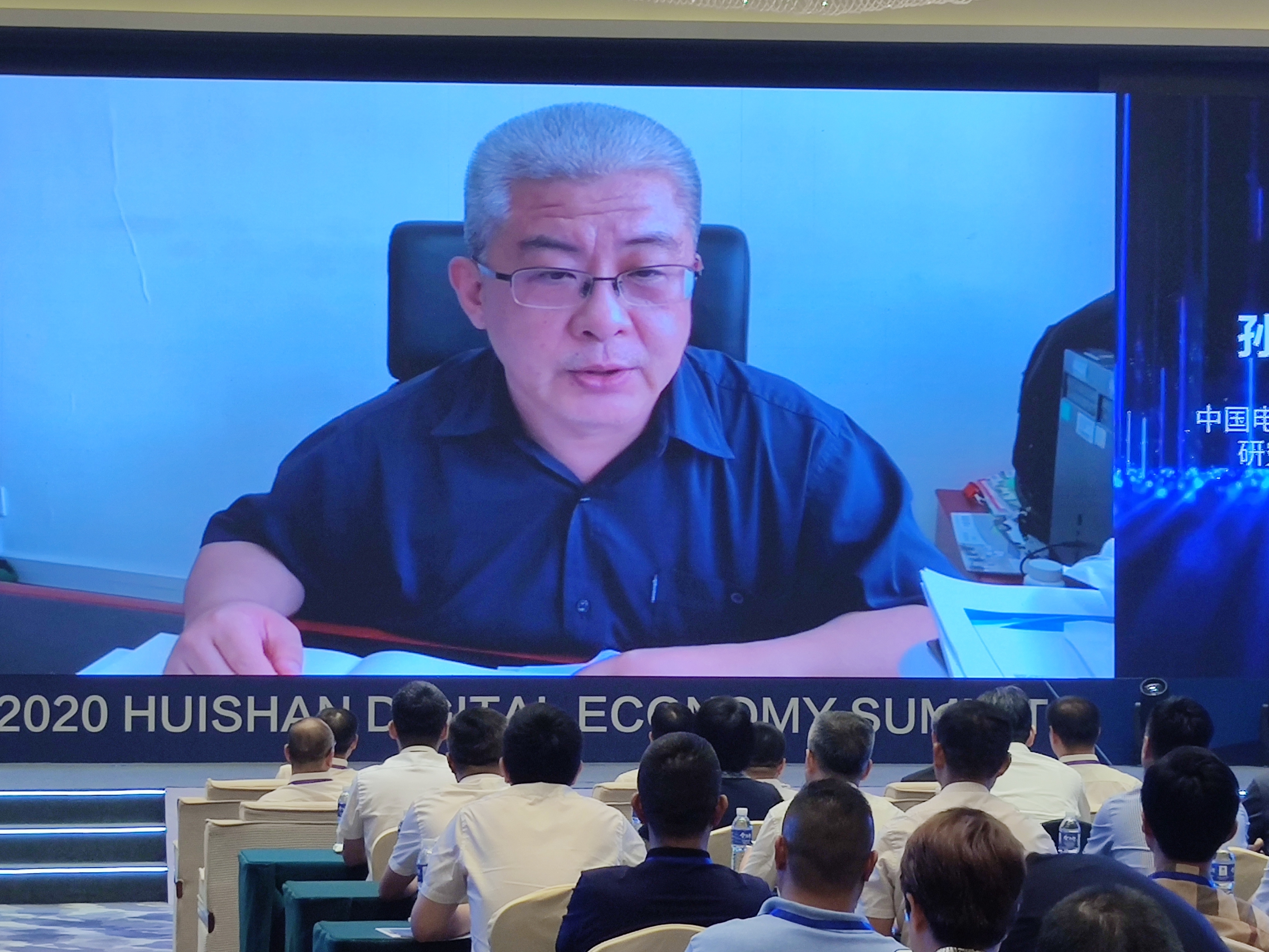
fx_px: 3813
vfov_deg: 14.2
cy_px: 490
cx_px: 424
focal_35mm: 104
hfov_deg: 18.8
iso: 64
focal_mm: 6.72
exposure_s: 1/100
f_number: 1.69
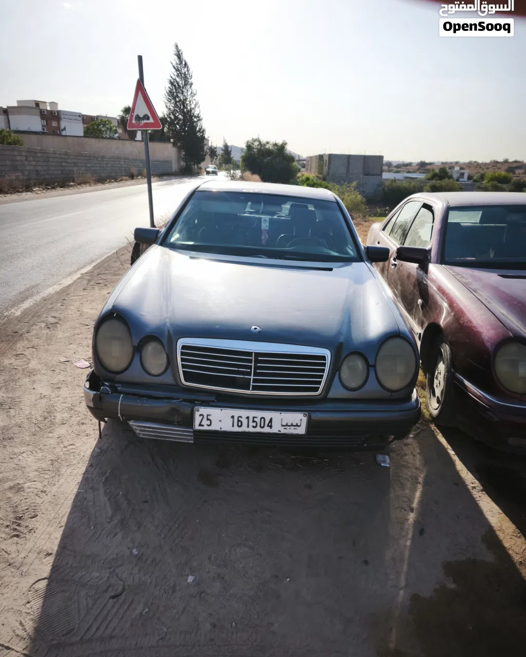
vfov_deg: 70.3
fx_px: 467
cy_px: 338
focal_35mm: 24
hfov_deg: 58.8
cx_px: 263
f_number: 1.7
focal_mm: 5.35
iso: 80
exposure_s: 1/2235
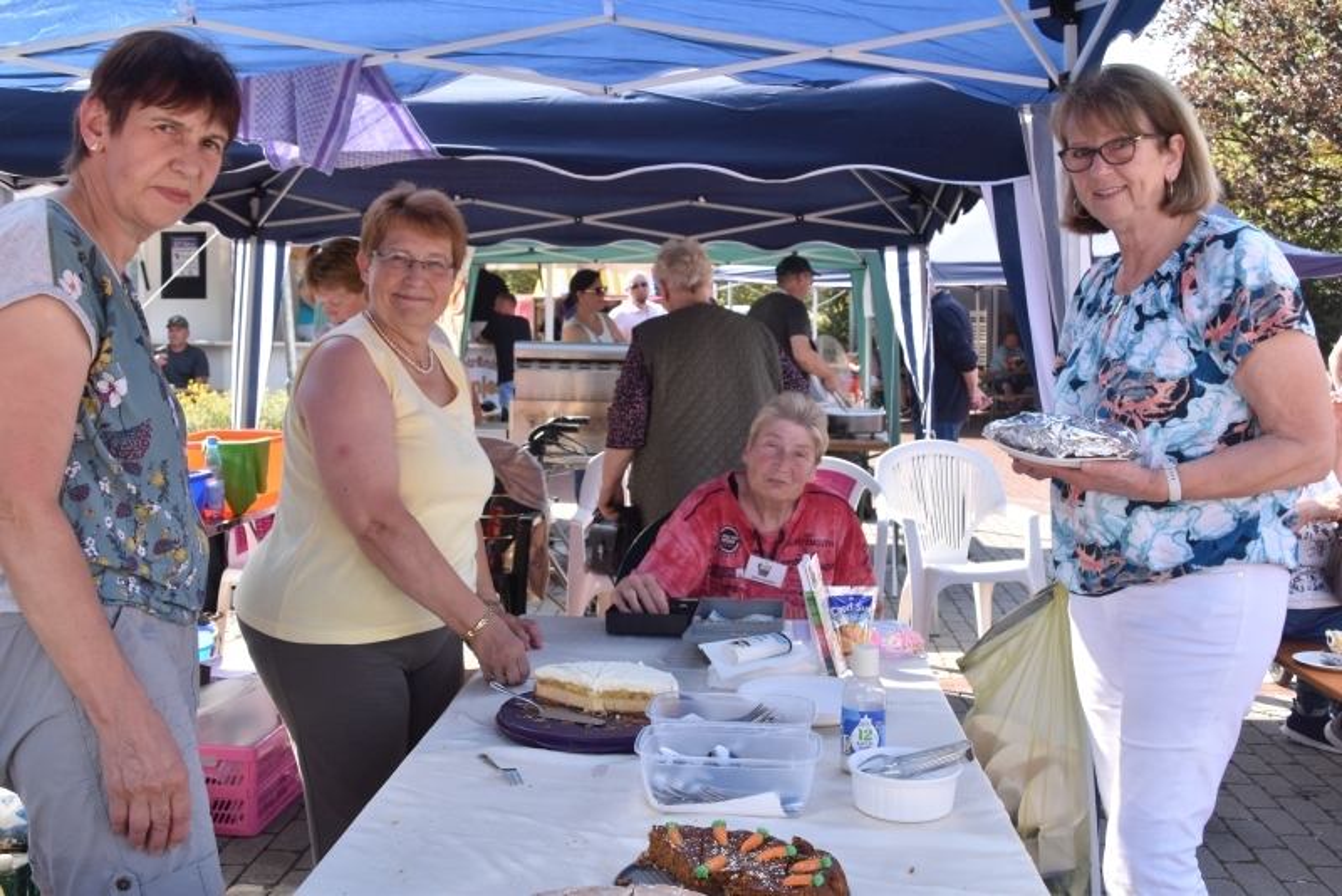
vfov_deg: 36.9
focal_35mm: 36
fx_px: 1342
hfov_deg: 53.1
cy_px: 448
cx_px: 671
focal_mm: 24
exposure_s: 1/250
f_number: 8
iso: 400
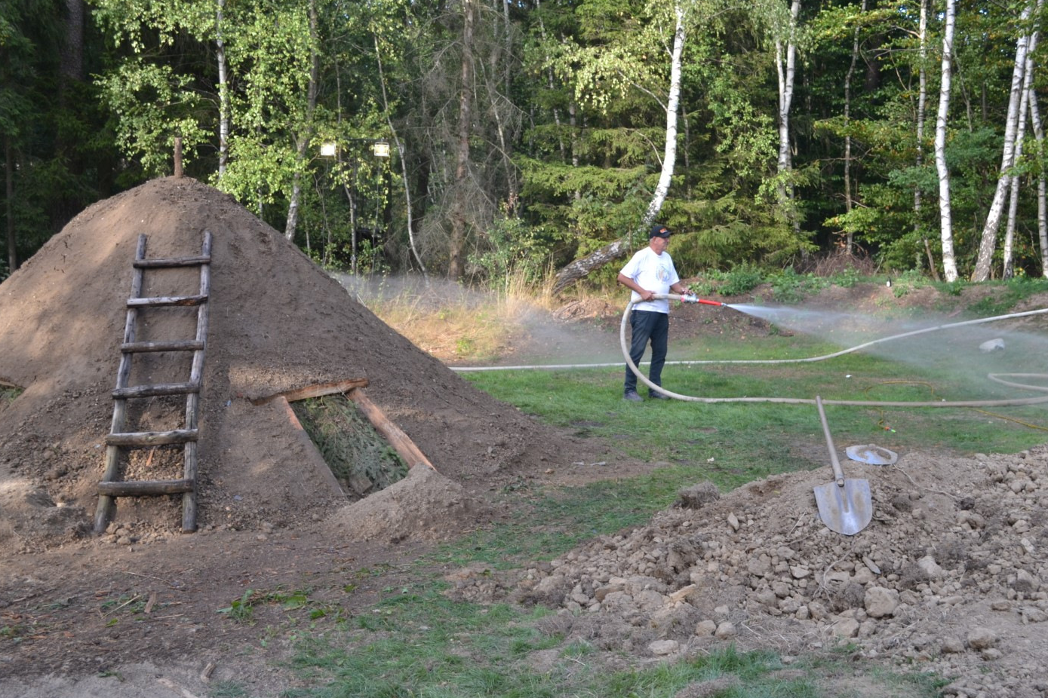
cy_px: 347
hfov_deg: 46.4
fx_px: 1223
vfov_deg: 31.9
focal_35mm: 42
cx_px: 552
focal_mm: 24
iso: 400
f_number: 5.6
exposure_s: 1/125
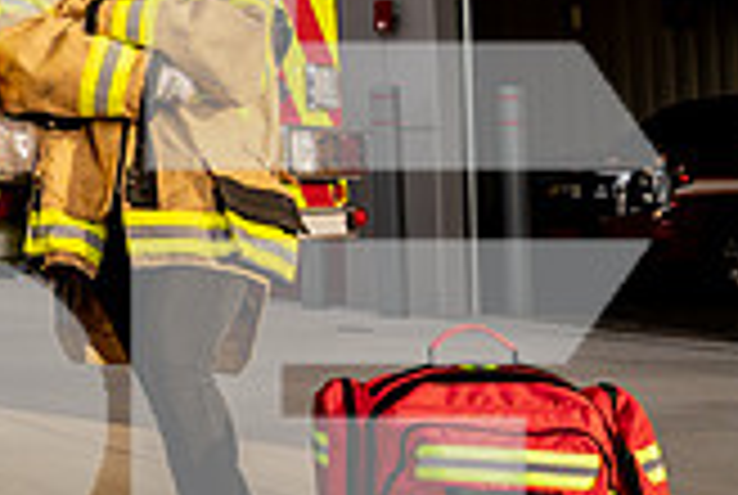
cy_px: -65
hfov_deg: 19.5
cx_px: -482
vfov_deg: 15.7
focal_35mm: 85
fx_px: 1746
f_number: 5.6
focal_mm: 24
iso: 160
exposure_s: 1/500
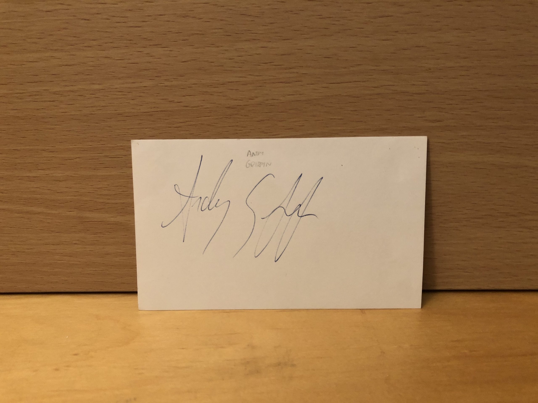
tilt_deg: -21.0
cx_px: 269
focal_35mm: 28
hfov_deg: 63.4
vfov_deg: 49.7
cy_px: 202
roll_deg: +0.8
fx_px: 435
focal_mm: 3.99
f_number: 1.8
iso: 80
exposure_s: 1/7
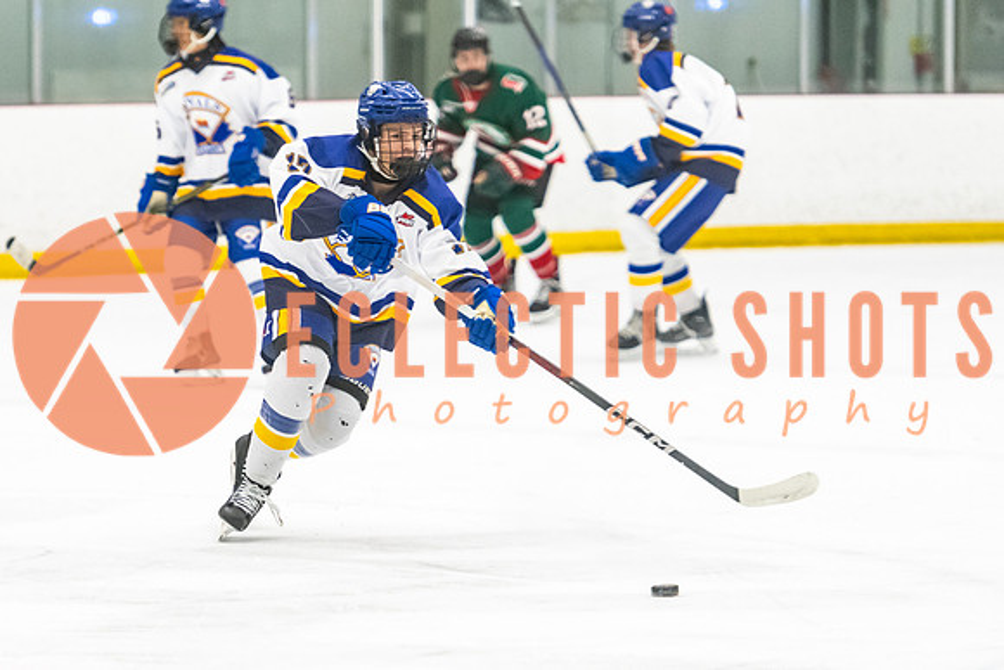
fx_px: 6295
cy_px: 446
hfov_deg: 9.1
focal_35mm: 226
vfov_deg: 6.1
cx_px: 376
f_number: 2.8
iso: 4000
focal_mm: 145
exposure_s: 1/800
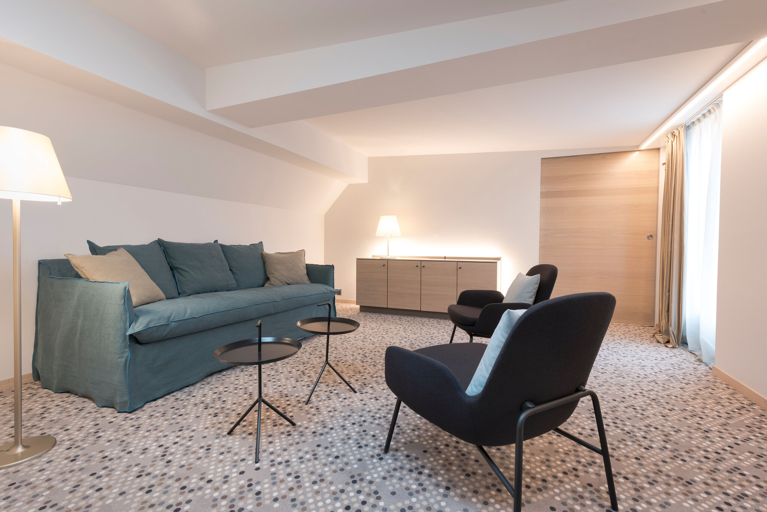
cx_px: 384
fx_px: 341
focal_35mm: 16
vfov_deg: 73.8
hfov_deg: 96.7
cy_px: 256
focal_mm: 16
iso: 64
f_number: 11
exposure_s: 1.6
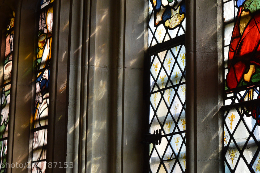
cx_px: 147
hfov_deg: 19.8
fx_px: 743
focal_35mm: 103
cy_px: 45
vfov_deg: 13.2
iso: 360
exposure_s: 1/125
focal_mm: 42
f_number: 5.6
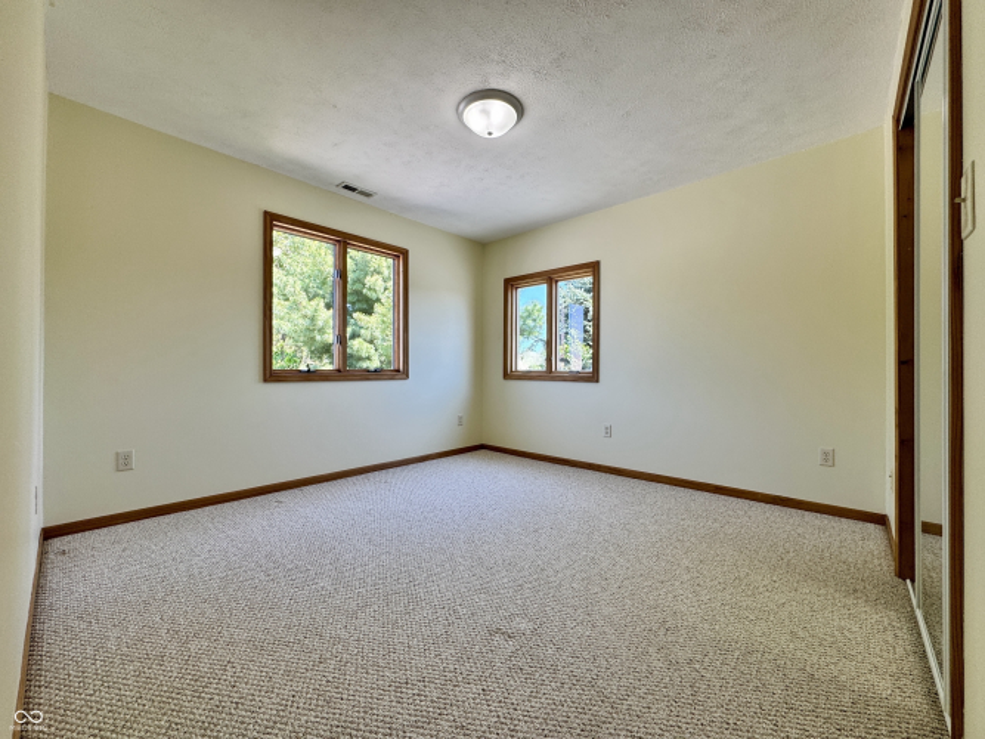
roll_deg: -0.5
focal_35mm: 14
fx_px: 398
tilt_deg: -1.3
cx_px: 492
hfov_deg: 102.1
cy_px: 370
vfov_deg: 85.7
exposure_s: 1/120
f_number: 2.2
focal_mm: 2.22
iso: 50
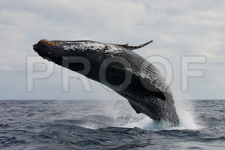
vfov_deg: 19.5
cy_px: 75
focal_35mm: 70
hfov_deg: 28.8
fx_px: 438
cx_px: 112
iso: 400
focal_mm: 70
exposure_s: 1/3200
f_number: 9
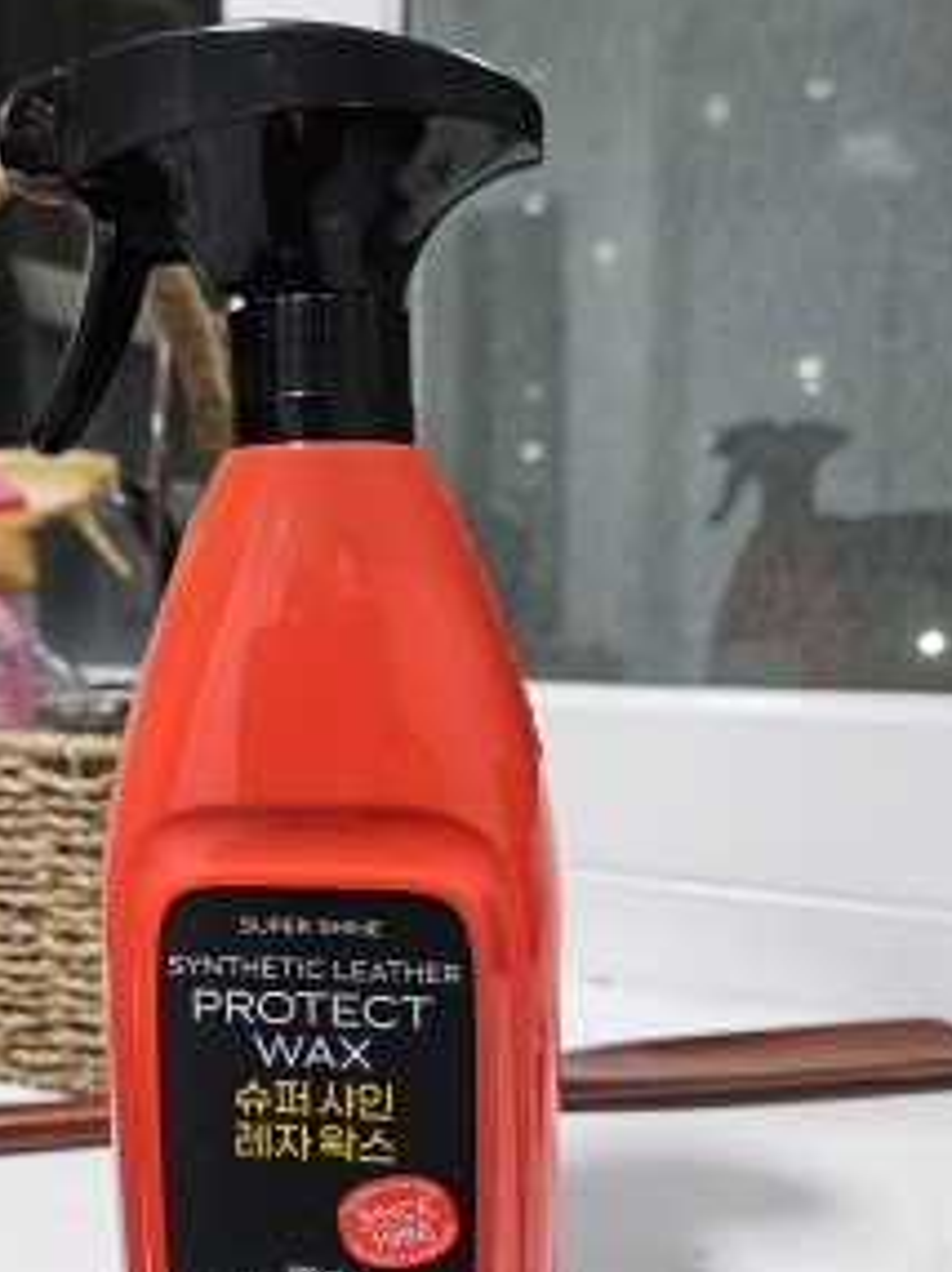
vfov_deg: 61.3
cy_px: 752
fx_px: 1065
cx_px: 369
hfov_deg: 47.8
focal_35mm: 29
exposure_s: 1/120
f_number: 1.8
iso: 400
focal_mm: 5.4
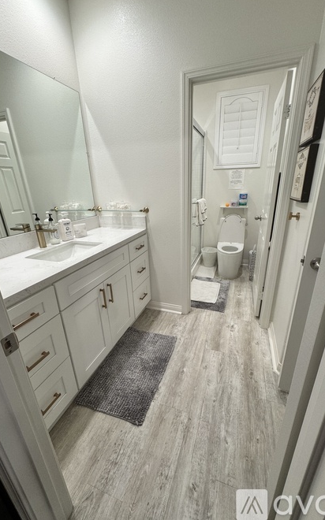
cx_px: 166
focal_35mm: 15
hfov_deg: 74.7
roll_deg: +1.7
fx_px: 213
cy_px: 258
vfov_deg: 101.5
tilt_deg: -20.0
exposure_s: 1/120
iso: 125
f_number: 2.2
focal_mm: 2.22
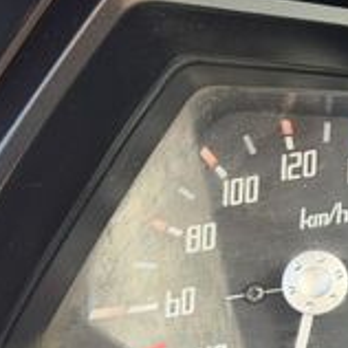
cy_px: 154
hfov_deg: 9.5
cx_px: 694
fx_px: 1956
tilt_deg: -29.6
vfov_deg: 10.2
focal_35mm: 172
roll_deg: +1.9
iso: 80
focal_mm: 6.76
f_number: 1.78
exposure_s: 1/183
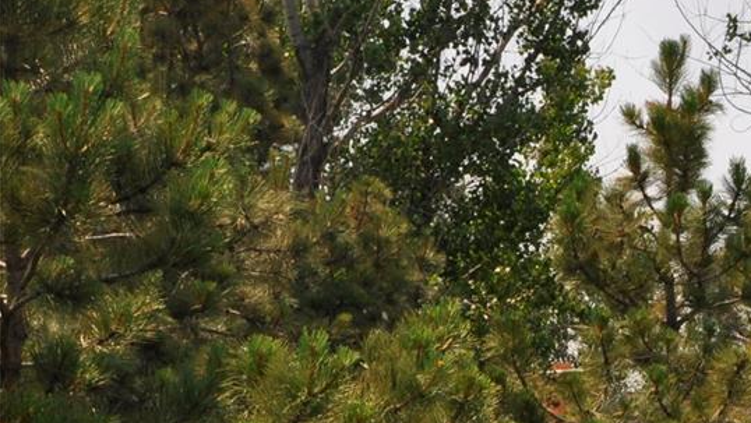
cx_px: 1115
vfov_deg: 10.7
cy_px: 441
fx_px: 2231
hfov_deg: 17.3
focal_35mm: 112
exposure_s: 1/200
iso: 200
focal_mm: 24
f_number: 14
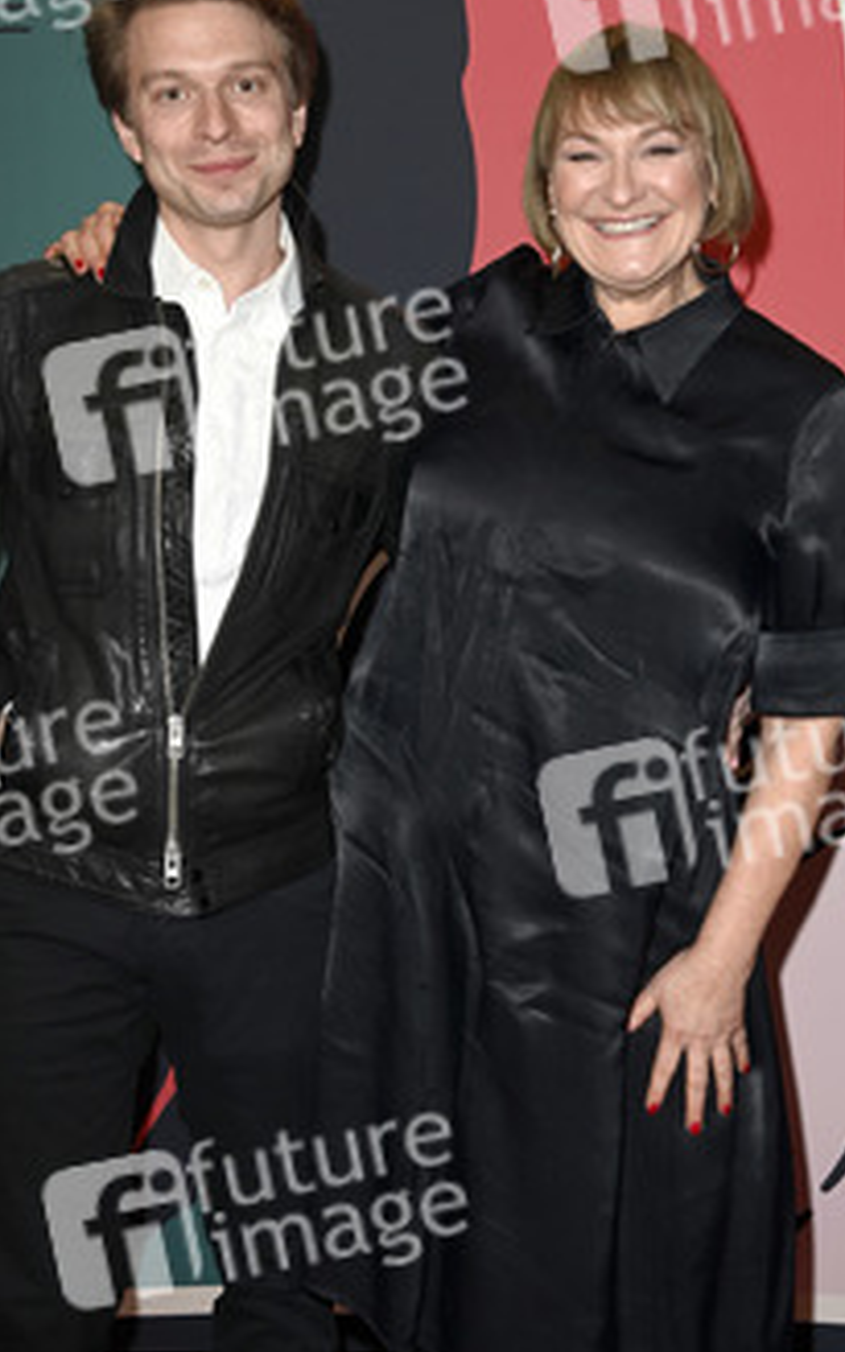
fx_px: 2653
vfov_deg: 28.6
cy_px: 594
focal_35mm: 72
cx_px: 375
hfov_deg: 18.1
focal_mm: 58
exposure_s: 1/200
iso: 500
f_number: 5.6
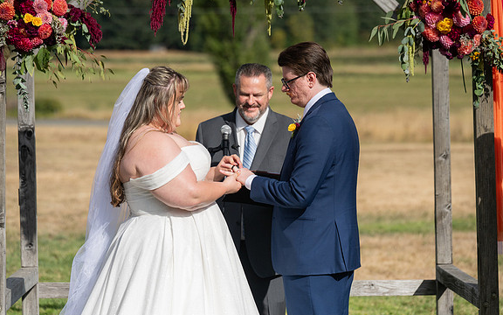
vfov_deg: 8.5
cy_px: 154
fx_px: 2111
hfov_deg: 13.6
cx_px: 252
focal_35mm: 154
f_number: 4.5
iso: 400
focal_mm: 150
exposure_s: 1/8000
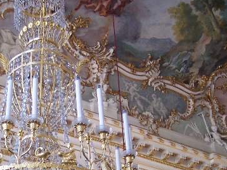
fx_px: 557
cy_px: 165
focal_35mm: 85
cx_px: 58
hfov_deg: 22.8
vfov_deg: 17.0
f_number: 2.8
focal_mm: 8
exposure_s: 1/45
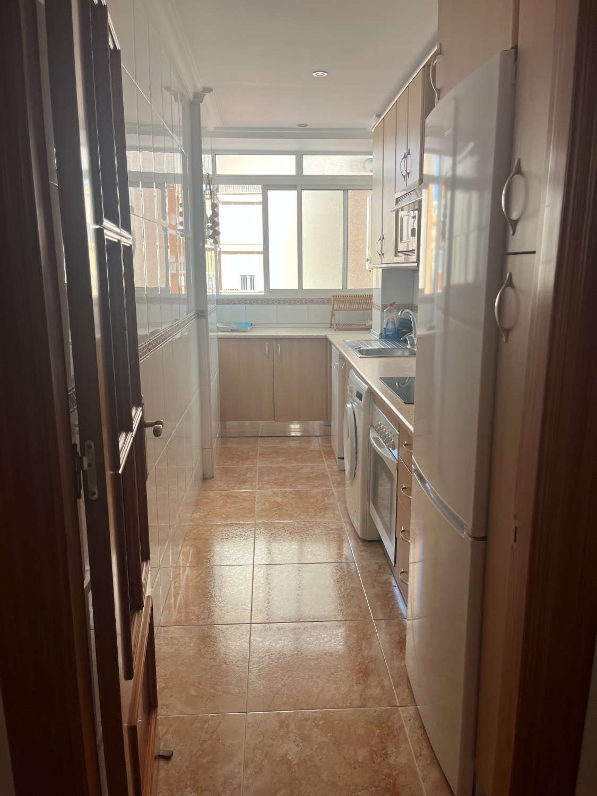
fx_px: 598
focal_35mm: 26
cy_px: 398
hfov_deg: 53.1
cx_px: 298
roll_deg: +0.4
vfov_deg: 67.3
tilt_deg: -11.2
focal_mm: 5.1
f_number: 1.6
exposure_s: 1/170
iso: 40
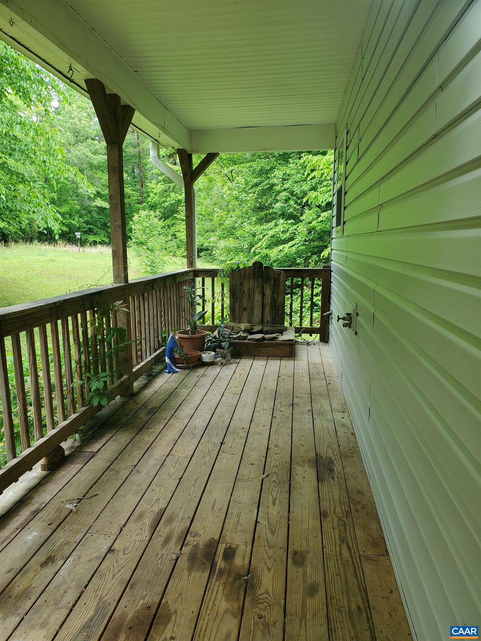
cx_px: 240
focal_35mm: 26
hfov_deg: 53.1
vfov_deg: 67.3
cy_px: 320
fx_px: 482
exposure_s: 1/120
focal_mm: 4.3
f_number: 2.4
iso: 160
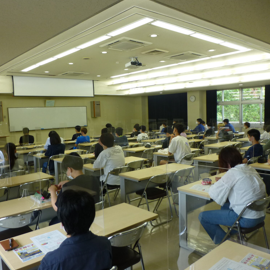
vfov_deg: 55.6
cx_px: 119
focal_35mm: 29
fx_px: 256
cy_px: 136
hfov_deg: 55.5
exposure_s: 1/60
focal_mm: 4.3
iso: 125
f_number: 3.3
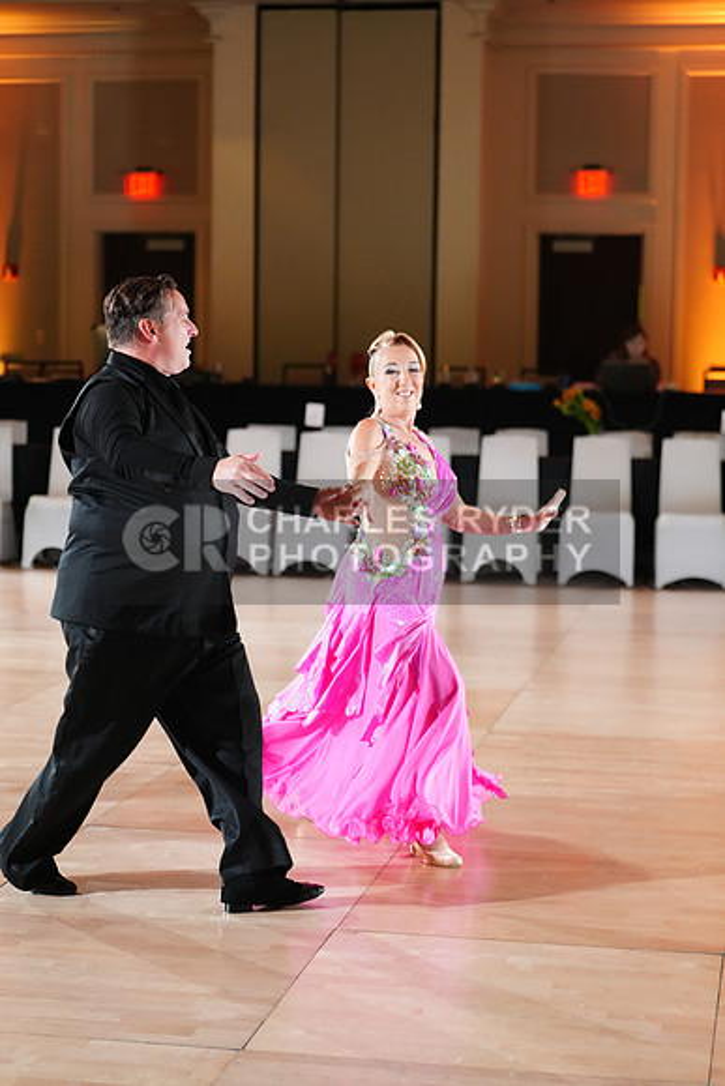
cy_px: 543
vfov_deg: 28.8
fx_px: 2113
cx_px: 362
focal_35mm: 70
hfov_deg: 19.5
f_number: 2.8
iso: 3200
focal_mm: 70
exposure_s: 1/320
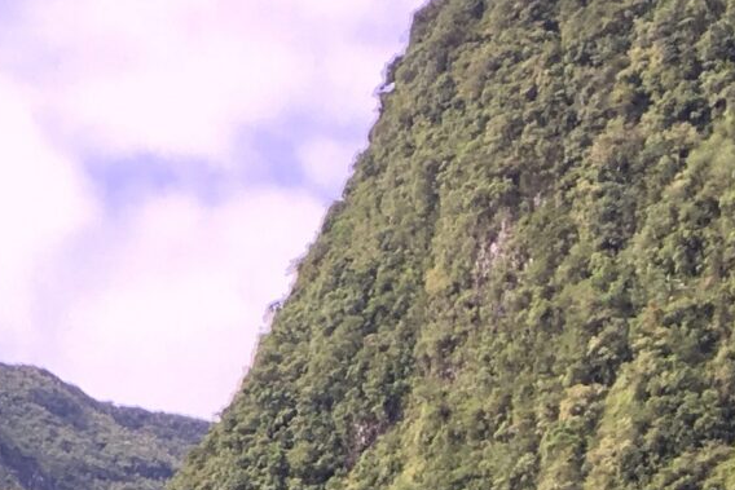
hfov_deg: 14.1
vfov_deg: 9.4
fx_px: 2777
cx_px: -371
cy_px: 993
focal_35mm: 136
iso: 25
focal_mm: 4.15
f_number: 2.2
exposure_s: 1/273
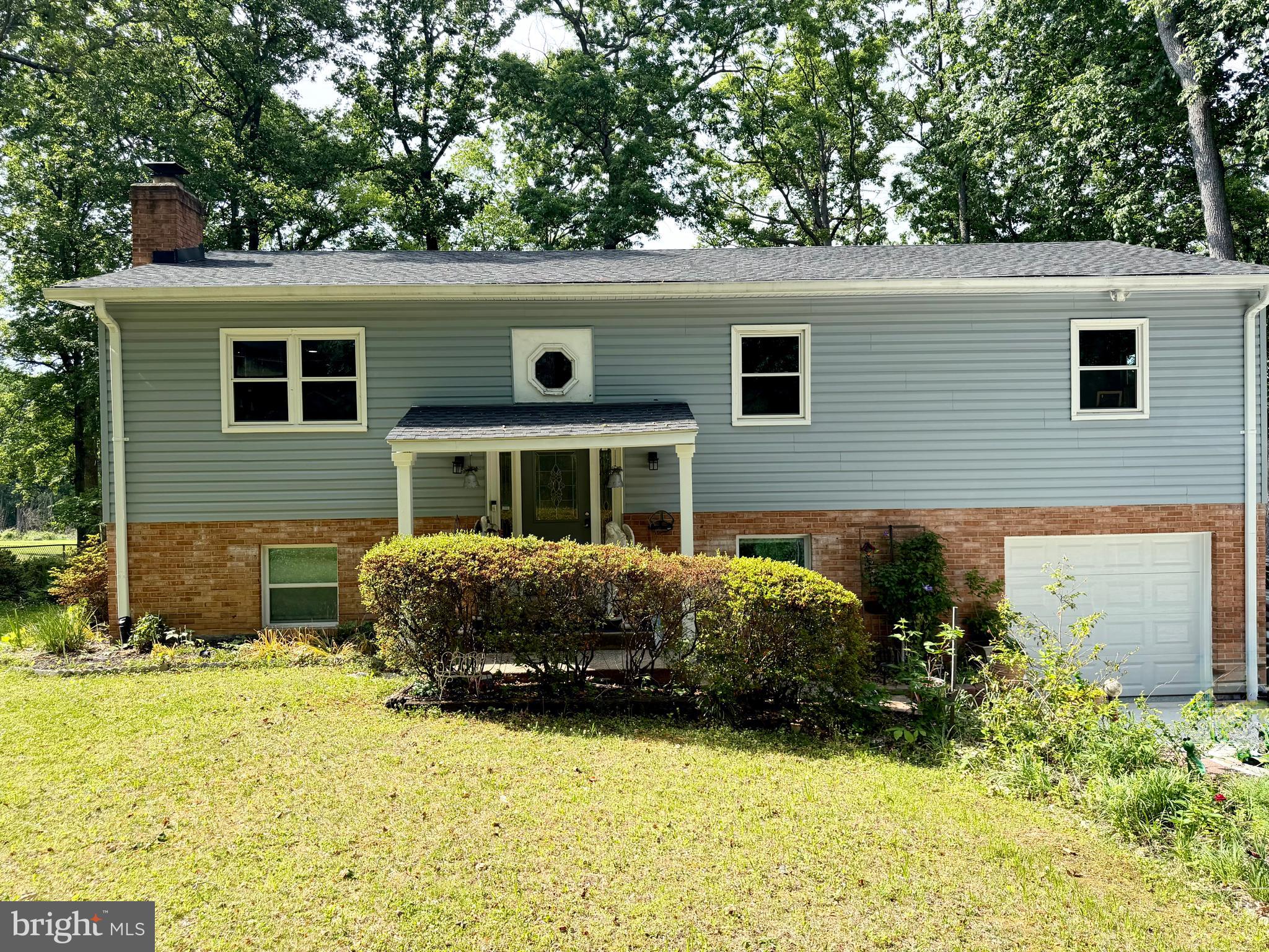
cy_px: 476
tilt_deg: -2.1
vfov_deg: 56.8
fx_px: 880
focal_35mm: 24
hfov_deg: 71.6
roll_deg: +1.1
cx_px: 634
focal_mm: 6.76
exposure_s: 1/1949
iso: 100
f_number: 1.78
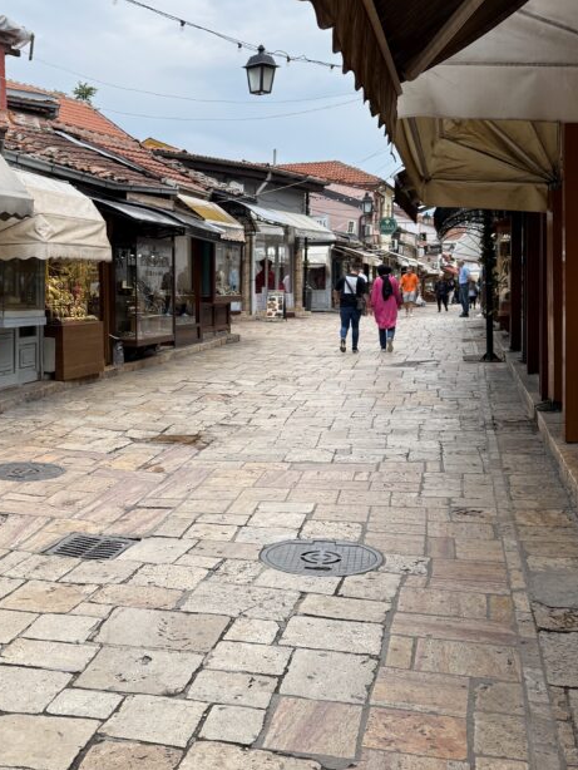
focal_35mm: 40
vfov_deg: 46.7
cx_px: 125
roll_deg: -0.3
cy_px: 331
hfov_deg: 35.0
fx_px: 890
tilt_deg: -2.5
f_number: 1.78
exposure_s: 1/1855
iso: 80
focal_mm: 6.76
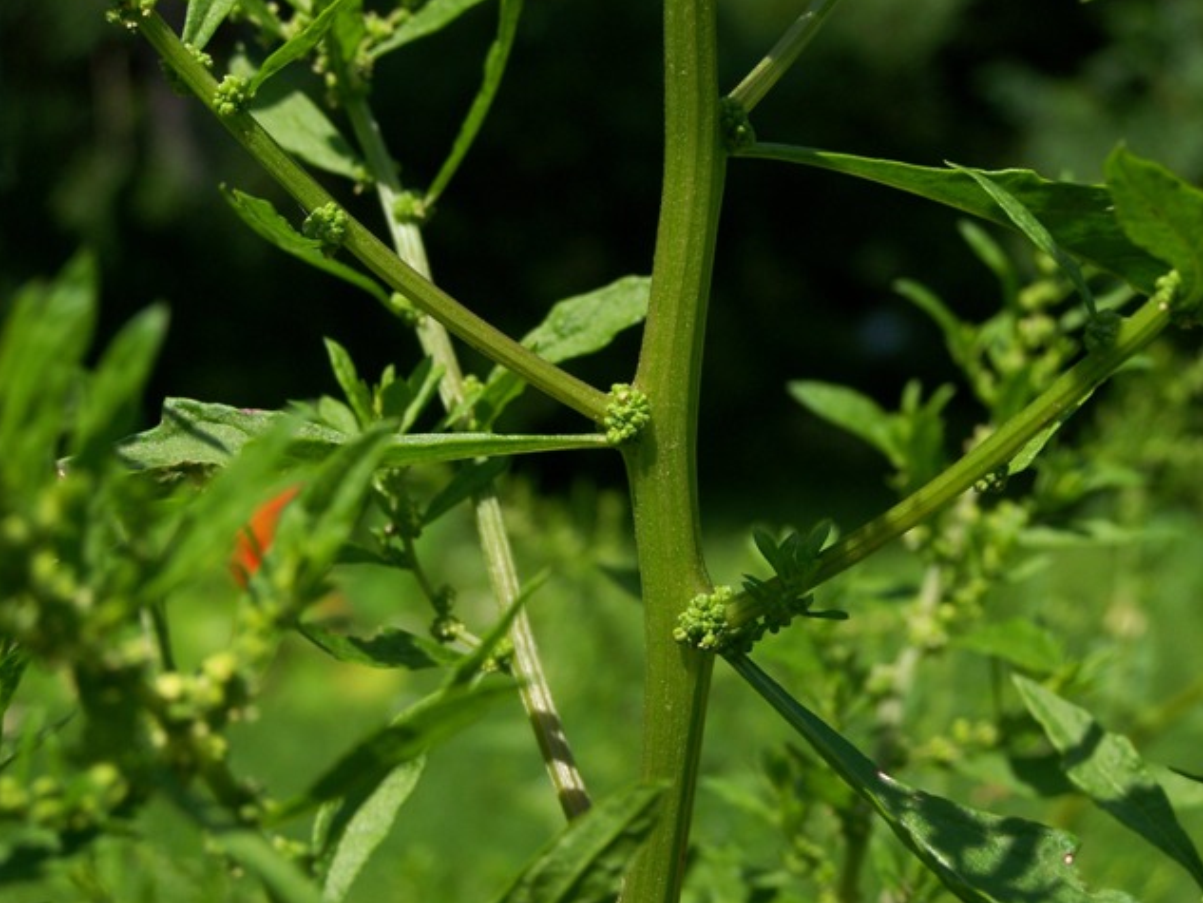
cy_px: 451
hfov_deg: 20.6
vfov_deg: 15.6
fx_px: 3302
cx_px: 597
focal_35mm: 95
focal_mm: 15.6
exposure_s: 1/800
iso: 80
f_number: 4.5
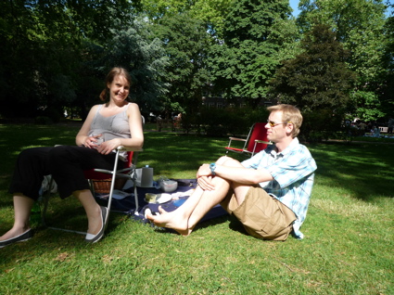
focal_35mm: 25
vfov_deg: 54.8
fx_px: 284
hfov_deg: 69.4
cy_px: 148
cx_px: 197
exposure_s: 1/500
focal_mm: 4.4
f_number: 3.5
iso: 100
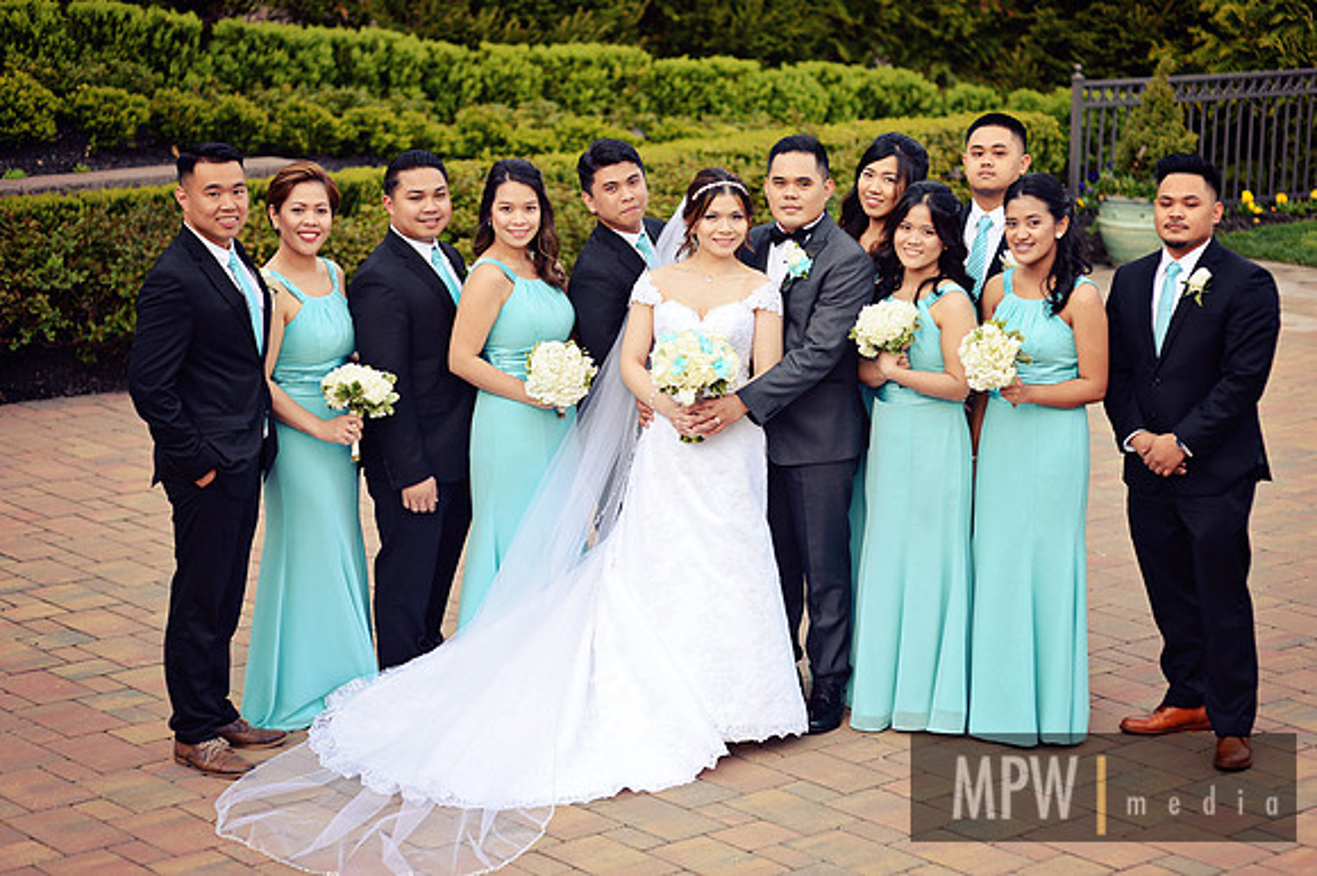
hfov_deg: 23.9
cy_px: 438
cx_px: 658
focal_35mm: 85
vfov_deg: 16.1
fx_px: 3108
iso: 320
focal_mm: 85
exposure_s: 1/640
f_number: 2.8
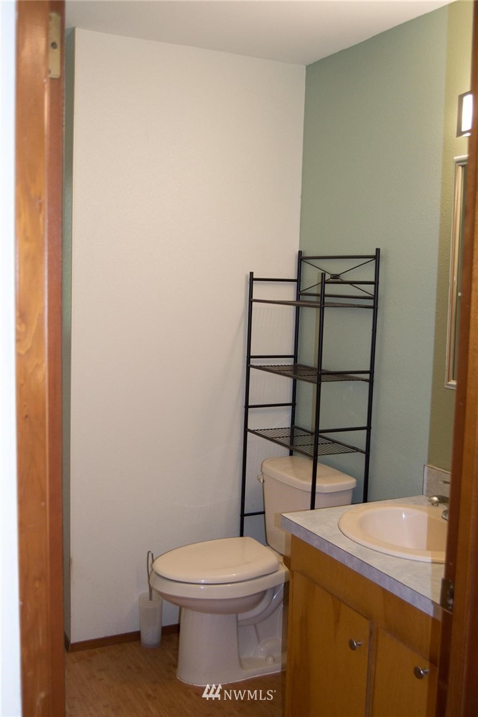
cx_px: 239
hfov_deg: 34.2
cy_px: 358
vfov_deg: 49.6
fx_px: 777
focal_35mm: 39
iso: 800
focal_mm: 26
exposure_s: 1/60
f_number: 4
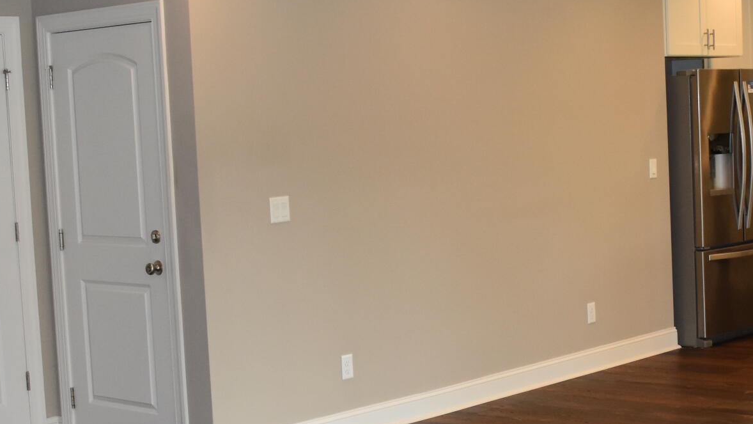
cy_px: 223
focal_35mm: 72
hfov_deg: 29.2
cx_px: 469
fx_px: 1438
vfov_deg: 16.8
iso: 800
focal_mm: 18
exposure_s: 1/100
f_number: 5
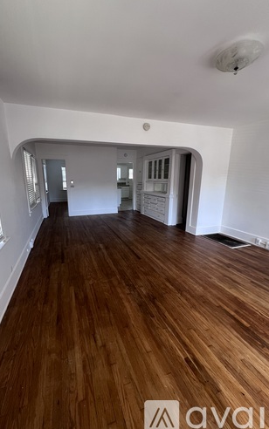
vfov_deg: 105.3
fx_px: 164
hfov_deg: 78.5
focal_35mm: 14
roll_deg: +0.5
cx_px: 122
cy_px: 217
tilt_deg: -13.0
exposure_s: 1/93
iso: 250
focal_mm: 1.57
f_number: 1.8
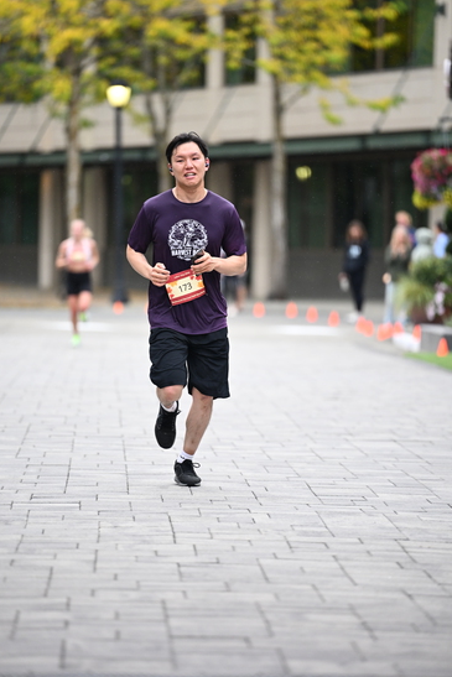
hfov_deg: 6.8
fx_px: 3783
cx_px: 226
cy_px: 339
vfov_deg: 10.2
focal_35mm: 201
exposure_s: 1/1600
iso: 1250
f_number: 2.8
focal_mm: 200
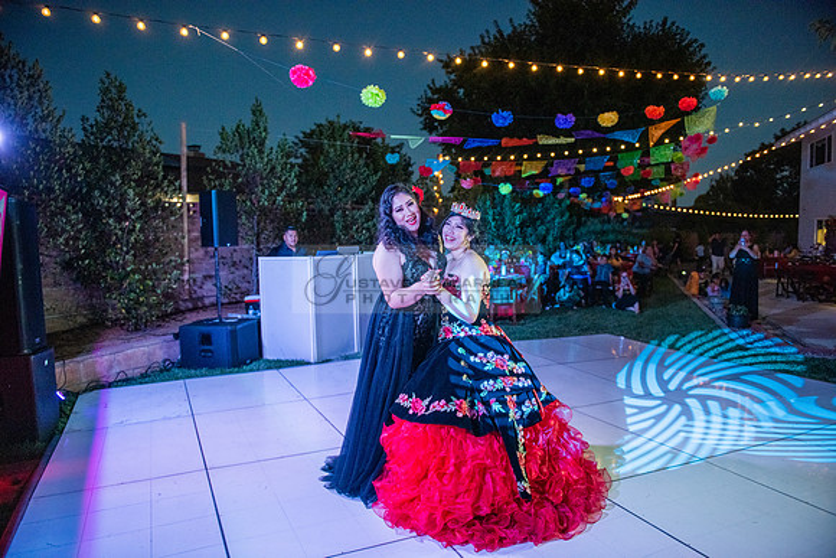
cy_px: 279
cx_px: 418
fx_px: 557
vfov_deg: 53.2
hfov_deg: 73.7
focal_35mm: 24
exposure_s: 1/200
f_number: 2.8
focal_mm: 24
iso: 1600
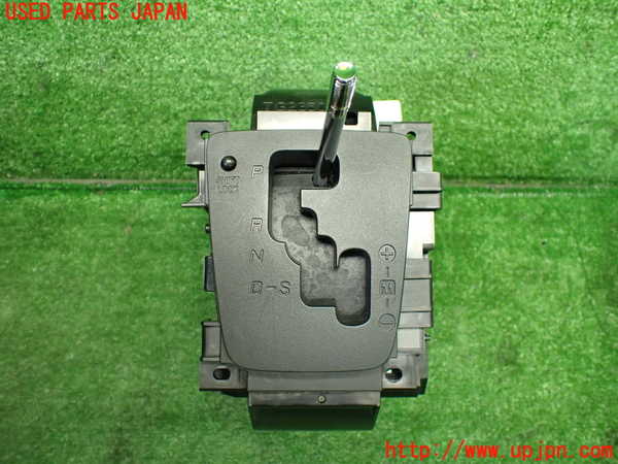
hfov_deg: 60.0
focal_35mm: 30
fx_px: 536
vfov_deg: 46.8
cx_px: 309
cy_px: 232
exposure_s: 1/100
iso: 800
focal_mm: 5.4
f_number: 2.3
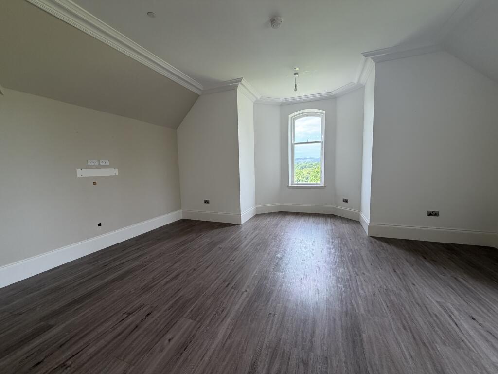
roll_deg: +1.5
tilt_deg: -6.2
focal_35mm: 14
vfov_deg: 85.7
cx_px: 249
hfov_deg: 102.1
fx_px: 201
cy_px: 187
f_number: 2.2
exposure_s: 1/100
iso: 100
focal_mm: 2.22
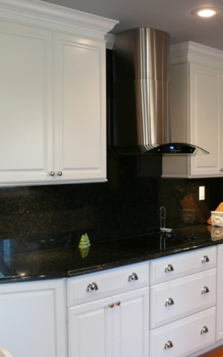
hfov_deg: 25.8
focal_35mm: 50
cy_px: 177
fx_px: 486
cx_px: 107
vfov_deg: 40.3
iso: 250
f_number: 2.8
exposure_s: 1/30
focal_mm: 7.4
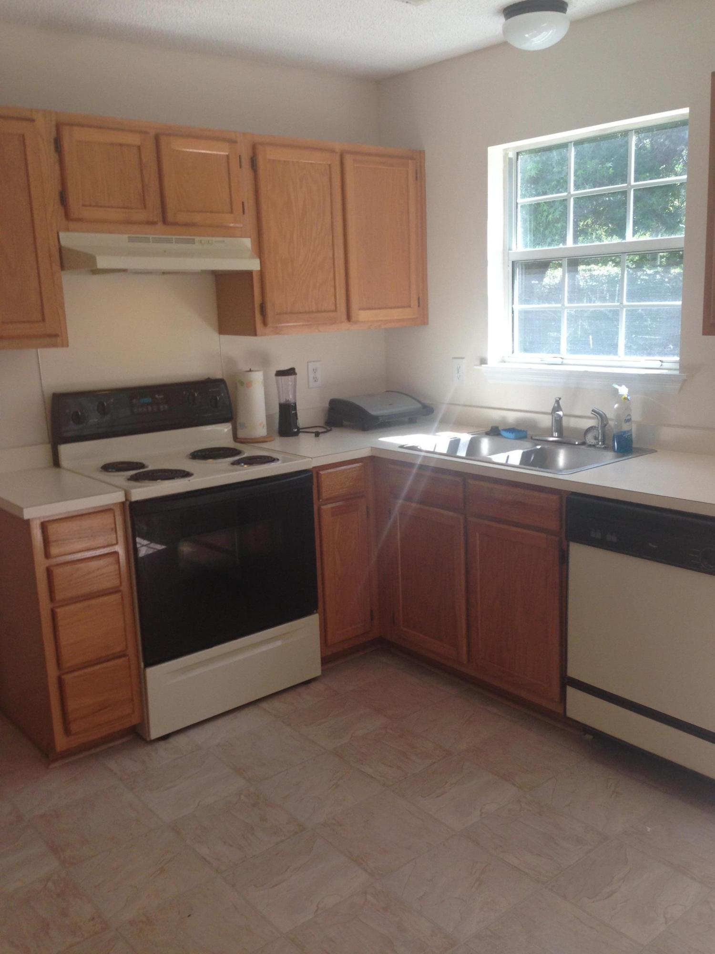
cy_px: 477
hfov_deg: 42.9
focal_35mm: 33
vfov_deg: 55.4
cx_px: 358
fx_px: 909
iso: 64
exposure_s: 1/120
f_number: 2.4
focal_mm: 4.13
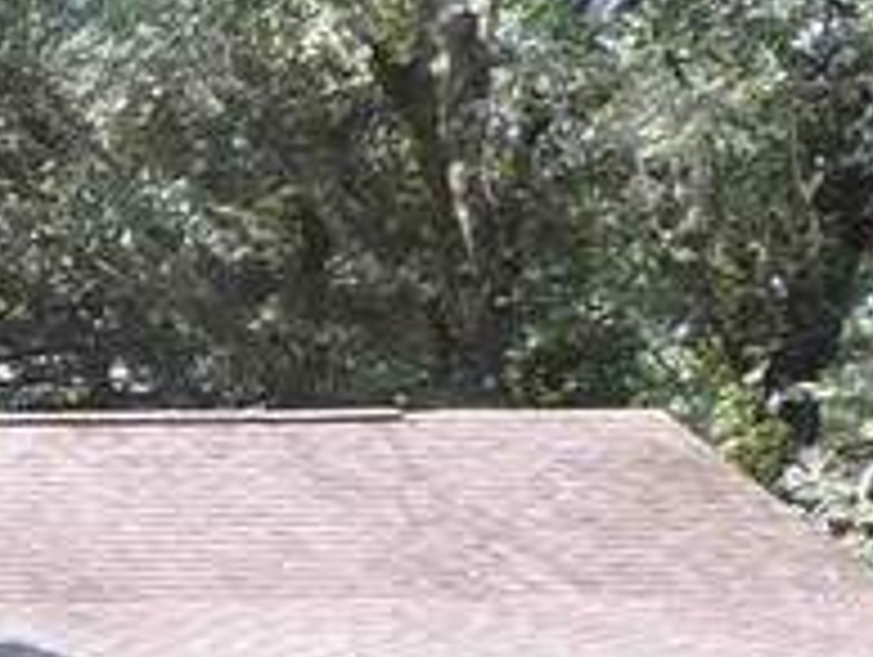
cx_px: -1228
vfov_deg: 9.3
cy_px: 752
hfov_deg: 10.7
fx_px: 3990
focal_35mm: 158
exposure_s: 1/500
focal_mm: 4.3
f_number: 3
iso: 400
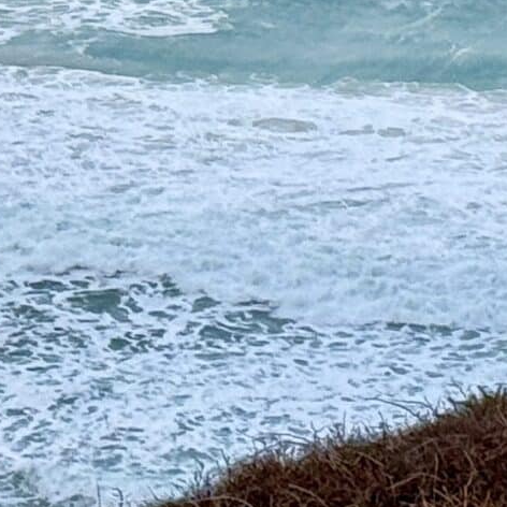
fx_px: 3811
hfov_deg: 7.4
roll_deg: -0.5
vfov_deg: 7.5
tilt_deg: -6.8
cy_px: -227
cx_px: -358
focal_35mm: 230
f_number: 1.78
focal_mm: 6.76
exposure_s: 1/2494
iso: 64
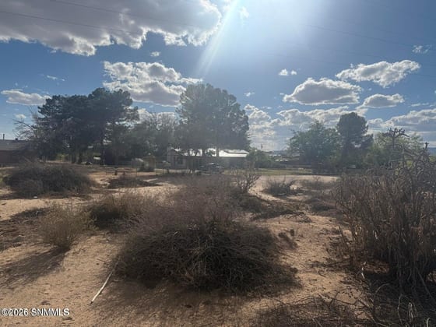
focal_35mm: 24
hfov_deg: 71.6
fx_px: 302
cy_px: 164
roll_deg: -1.8
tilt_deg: -0.3
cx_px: 218
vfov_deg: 56.8
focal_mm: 6.76
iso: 80
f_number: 1.78
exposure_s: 1/14286
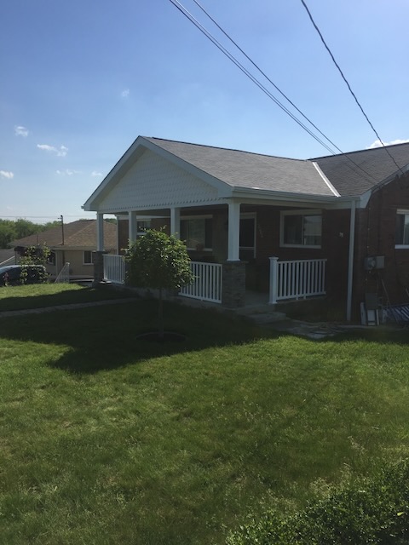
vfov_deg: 61.7
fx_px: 457
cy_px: 272
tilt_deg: -5.3
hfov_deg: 48.2
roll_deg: -0.1
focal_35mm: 29
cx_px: 204
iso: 25
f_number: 2.2
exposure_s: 1/2959
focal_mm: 4.15
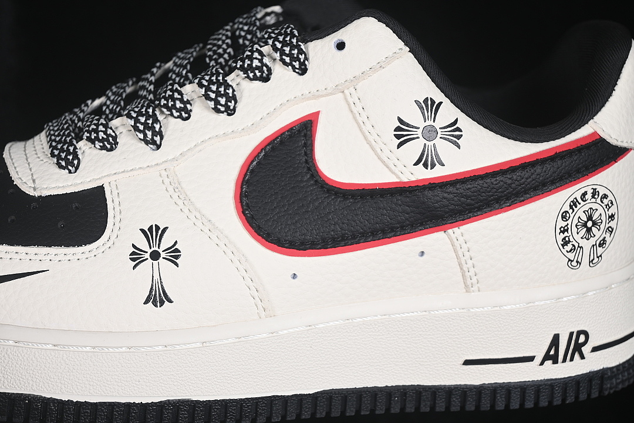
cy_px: 212
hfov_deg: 27.0
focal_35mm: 75
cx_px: 317
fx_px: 1321
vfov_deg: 18.2
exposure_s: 1/60
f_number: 7.1
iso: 160
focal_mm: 50
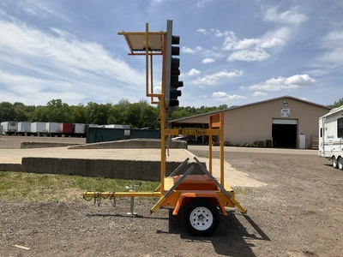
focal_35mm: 29
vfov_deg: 48.2
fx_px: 287
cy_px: 128
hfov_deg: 61.7
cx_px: 172
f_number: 1.8
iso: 25
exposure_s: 1/2801
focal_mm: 3
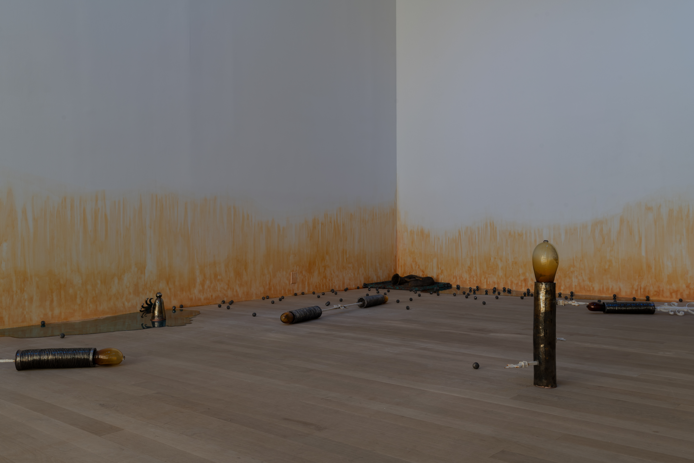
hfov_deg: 54.4
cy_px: 232
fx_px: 675
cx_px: 347
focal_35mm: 35
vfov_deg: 37.9
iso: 100
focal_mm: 35
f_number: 11
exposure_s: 1/1.25
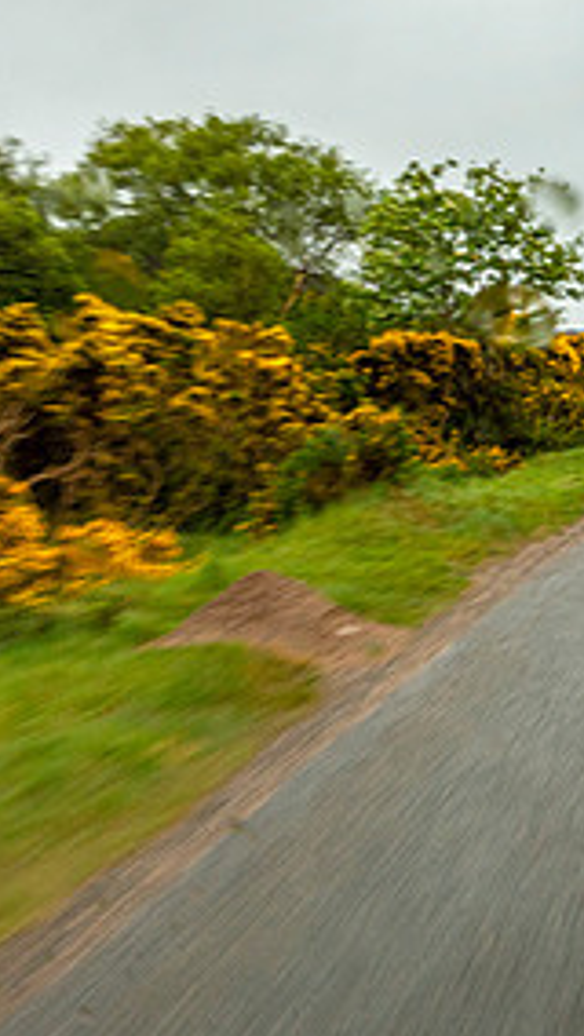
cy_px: 339
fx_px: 1705
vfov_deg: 33.5
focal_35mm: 62
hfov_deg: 18.8
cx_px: 606
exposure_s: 1/30
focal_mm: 10.6
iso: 125
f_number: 8
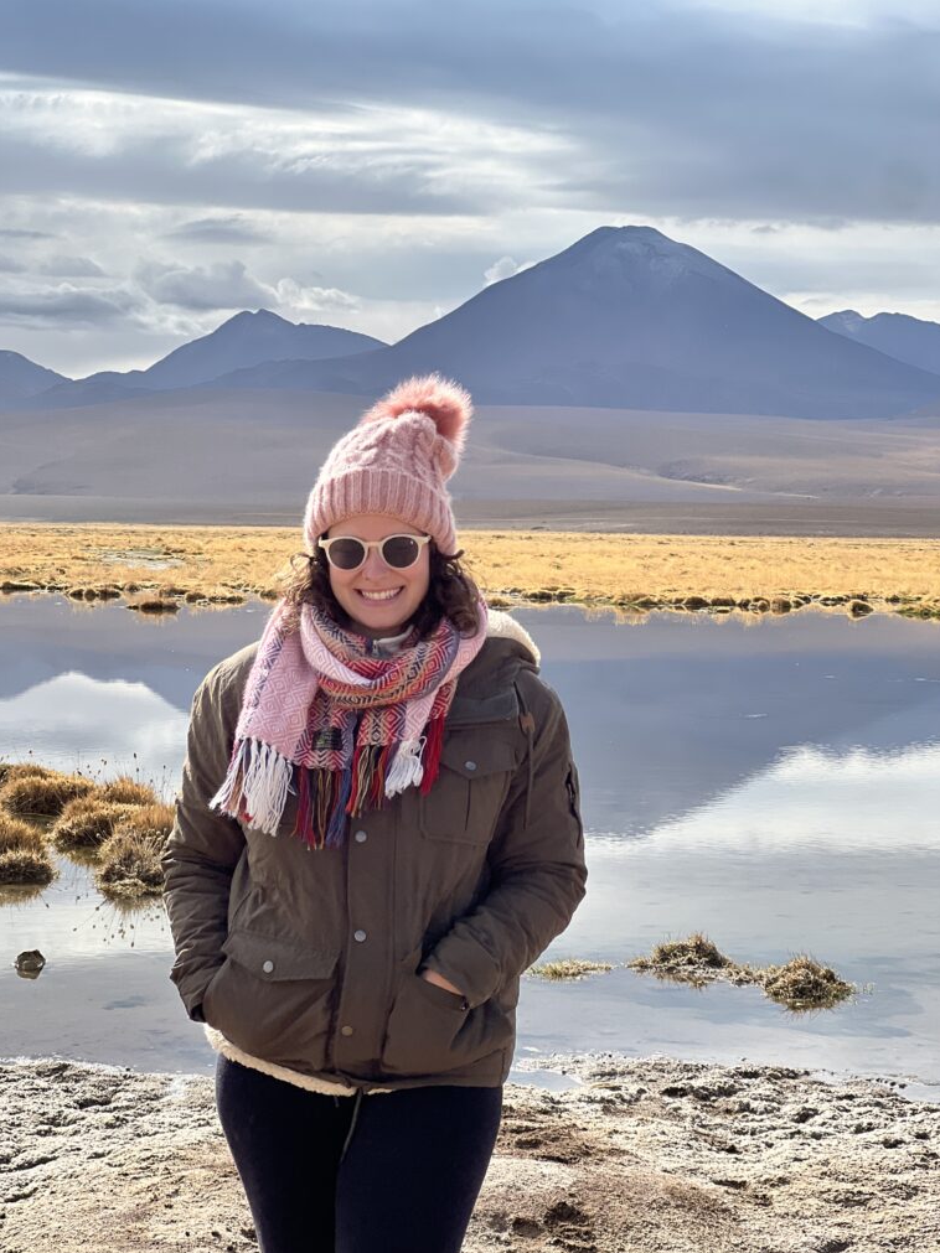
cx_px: 471
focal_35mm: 78
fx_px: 2825
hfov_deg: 18.9
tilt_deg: -3.0
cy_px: 632
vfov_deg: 25.0
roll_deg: -1.5
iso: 32
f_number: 2.8
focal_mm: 9
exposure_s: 1/978
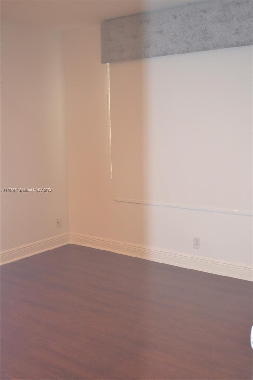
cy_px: 190
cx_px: 126
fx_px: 411
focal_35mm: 39
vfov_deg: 49.6
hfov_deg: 34.2
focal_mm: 26
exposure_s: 1/60
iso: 2200
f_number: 4.2
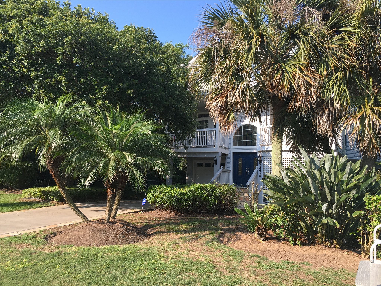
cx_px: 190
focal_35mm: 29
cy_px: 143
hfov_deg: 61.7
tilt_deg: +7.5
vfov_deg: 48.2
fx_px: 319
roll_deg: -2.1
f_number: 2.2
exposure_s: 1/466
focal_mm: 4.15
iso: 25
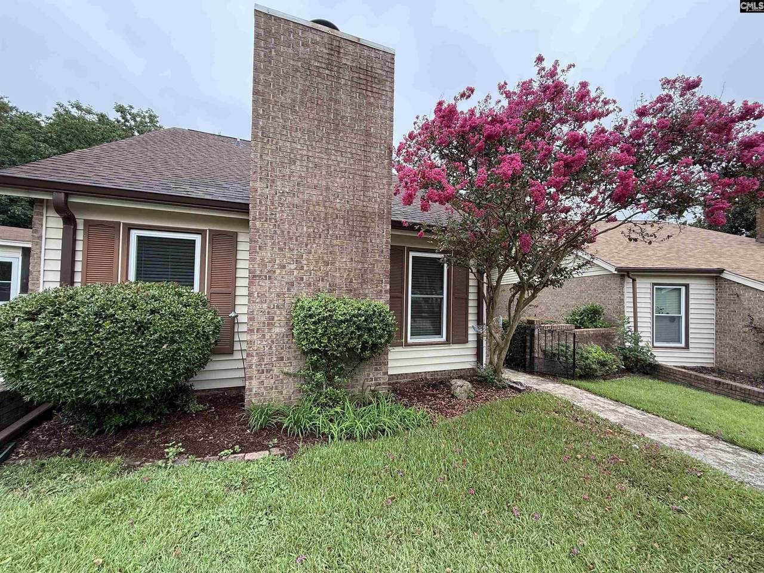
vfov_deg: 85.7
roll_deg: -1.2
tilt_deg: +1.6
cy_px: 286
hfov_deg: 102.1
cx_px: 382
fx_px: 309
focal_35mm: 14
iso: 50
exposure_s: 1/154
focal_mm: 2.22
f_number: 2.2
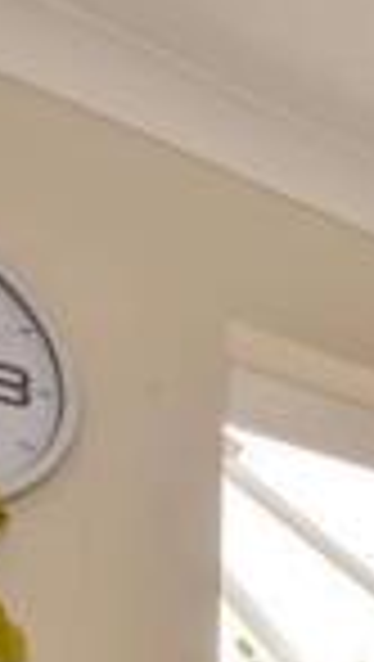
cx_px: 1298
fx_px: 1231
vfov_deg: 25.5
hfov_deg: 9.6
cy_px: 883
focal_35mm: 70
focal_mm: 10
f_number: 11
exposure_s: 2.5
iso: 200
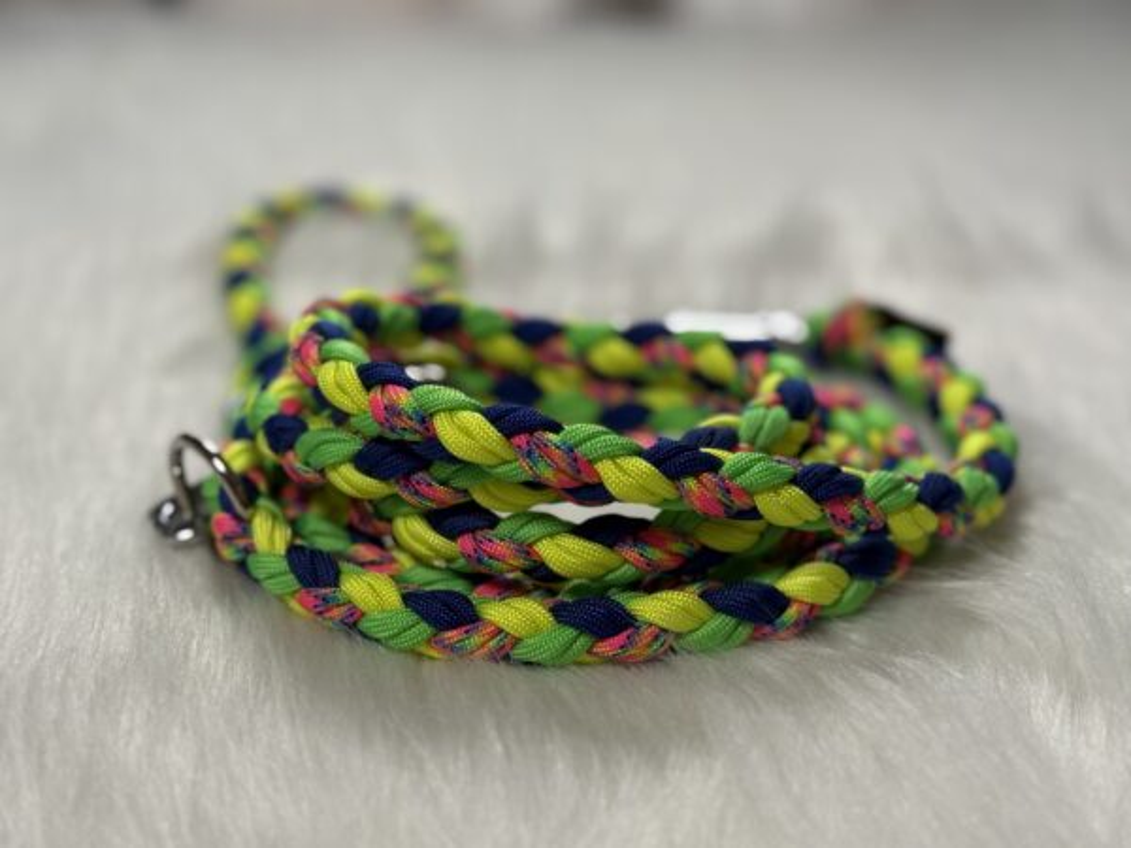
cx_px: 566
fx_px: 1568
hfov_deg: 39.7
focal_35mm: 48
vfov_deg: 30.3
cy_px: 424
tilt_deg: -24.9
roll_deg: +1.4
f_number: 1.78
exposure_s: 1/726
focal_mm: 6.76
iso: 64
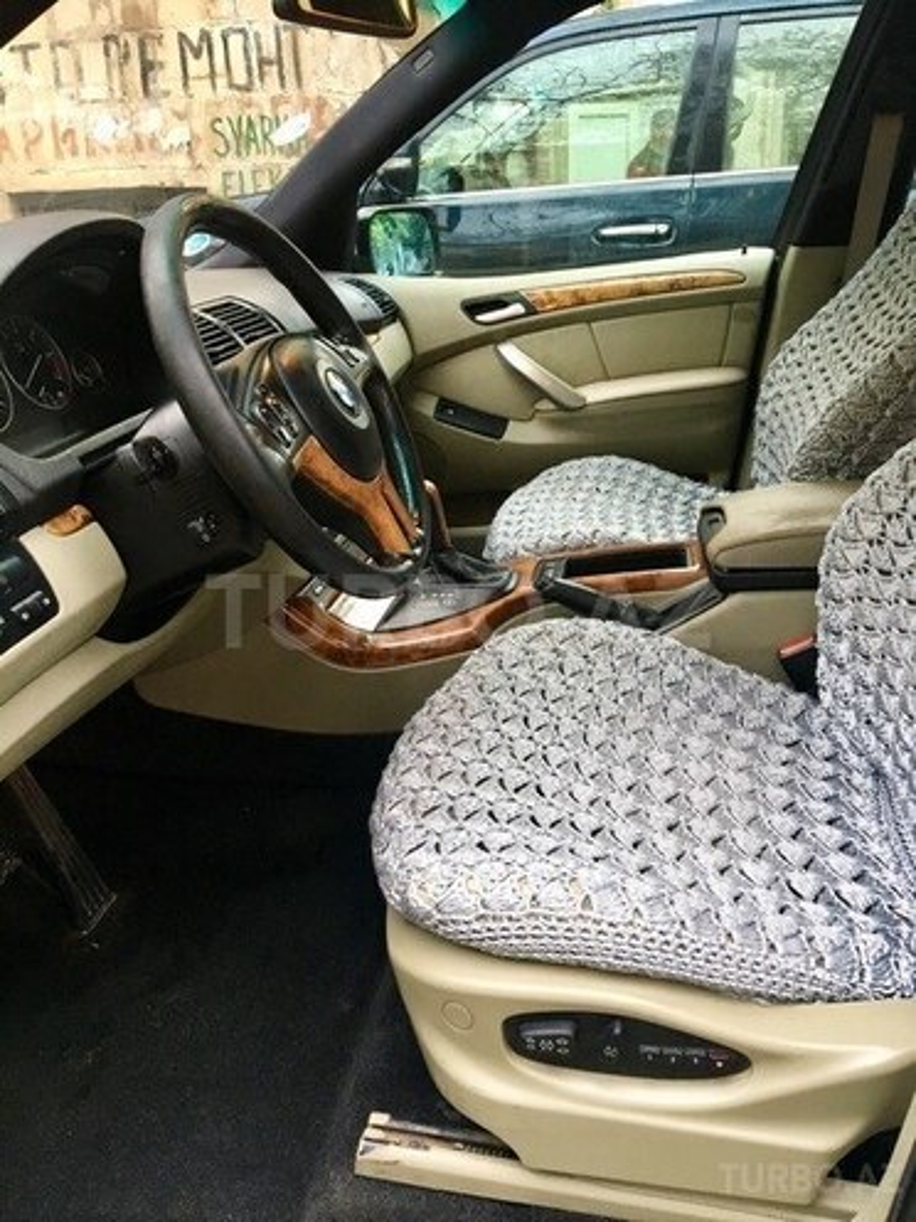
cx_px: 458
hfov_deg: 48.2
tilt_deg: -21.2
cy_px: 611
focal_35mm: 29
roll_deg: +1.9
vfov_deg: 61.7
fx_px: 1023
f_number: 2.2
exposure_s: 1/33
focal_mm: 4.15
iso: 125
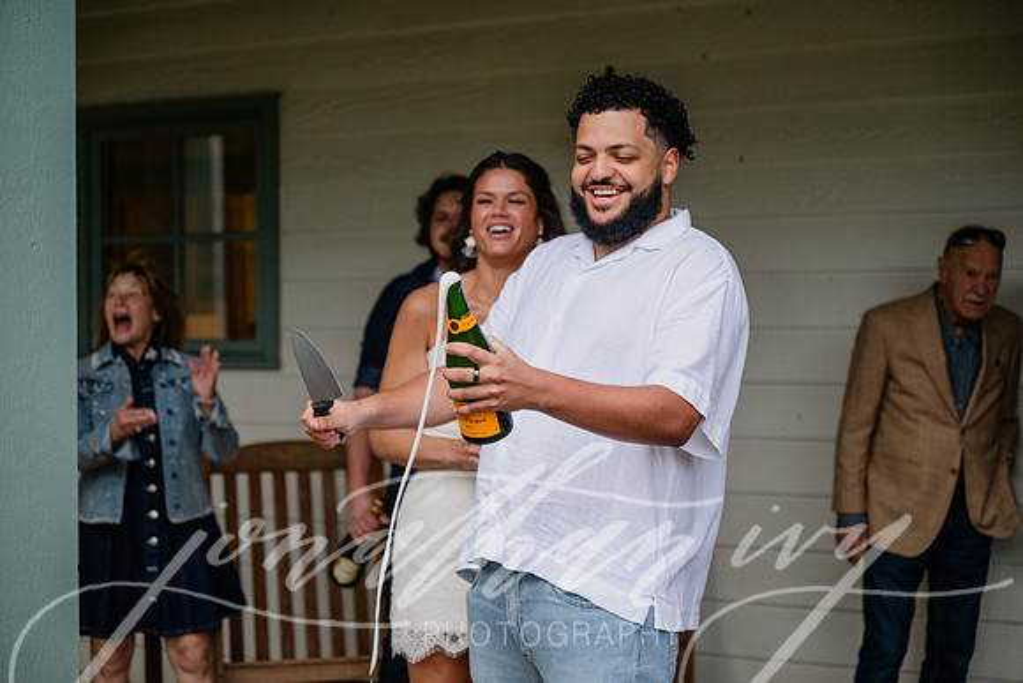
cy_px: 342
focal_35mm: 70
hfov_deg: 28.8
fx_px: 1990
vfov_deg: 19.5
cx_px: 512
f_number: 2.8
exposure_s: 1/250
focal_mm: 70
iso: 1800
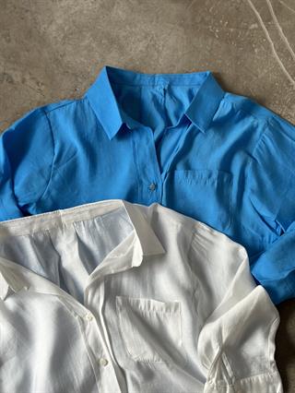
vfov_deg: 39.6
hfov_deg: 30.3
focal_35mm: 48
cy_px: 196
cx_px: 148
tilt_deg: -75.4
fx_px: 545
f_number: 1.78
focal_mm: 6.86
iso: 80
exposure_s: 1/183
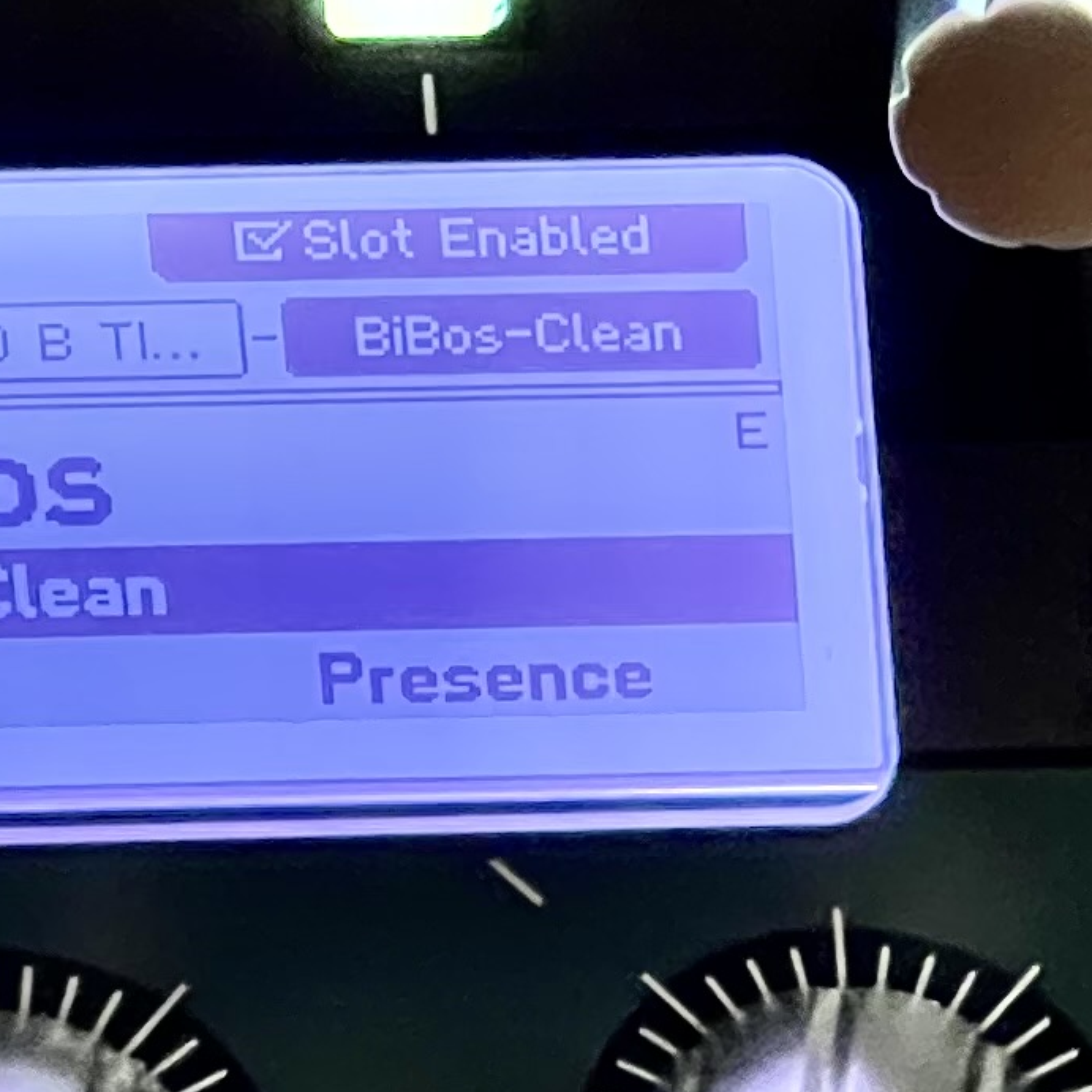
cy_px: -243
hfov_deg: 5.2
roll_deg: +0.4
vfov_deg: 5.3
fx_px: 11778
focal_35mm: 330
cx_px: 2157
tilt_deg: -28.2
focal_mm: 7.5
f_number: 2.2
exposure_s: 1/25
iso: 1250
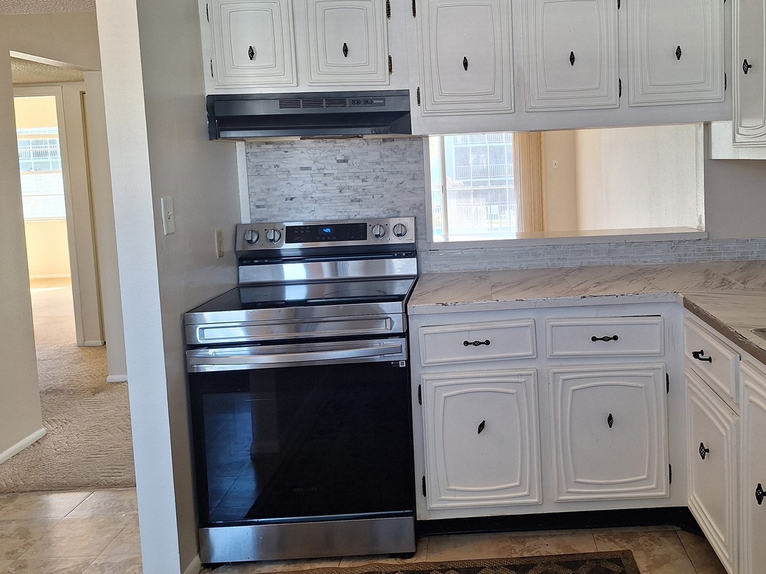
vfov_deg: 46.3
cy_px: 207
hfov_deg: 59.1
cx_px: 486
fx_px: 664
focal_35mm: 30
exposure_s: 1/120
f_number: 1.8
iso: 64
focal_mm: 5.54
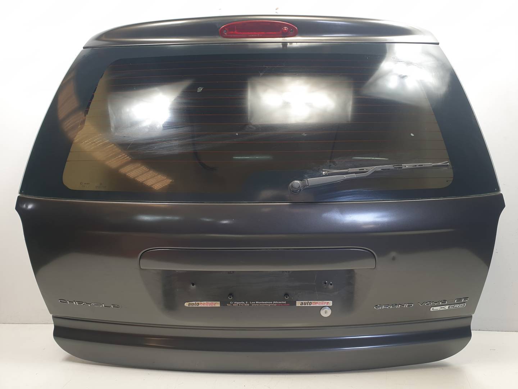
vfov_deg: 53.1
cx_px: 259
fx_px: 389
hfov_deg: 67.3
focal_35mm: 26
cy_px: 194
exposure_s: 1/50
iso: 64
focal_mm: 4.3
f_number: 2.4
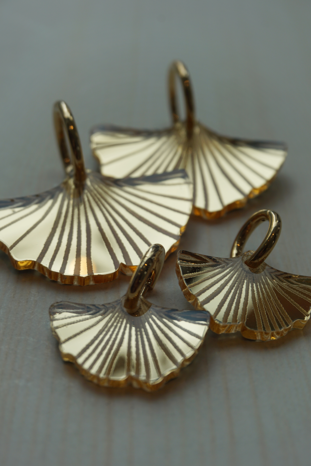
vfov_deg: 40.0
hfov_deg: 27.3
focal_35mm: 50
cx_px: 156
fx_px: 641
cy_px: 233
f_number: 6.3
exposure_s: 1/80
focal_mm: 33
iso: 100
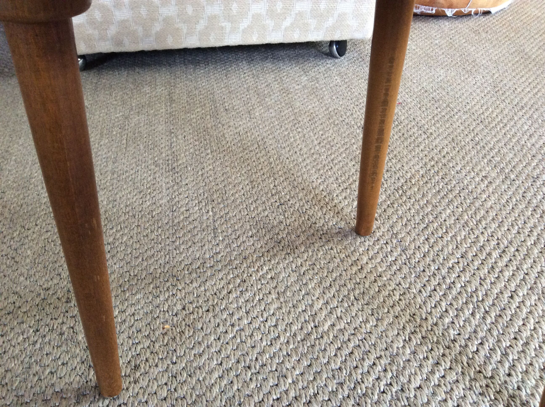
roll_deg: +2.8
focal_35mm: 32
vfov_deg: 44.1
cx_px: 272
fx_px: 503
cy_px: 204
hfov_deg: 56.9
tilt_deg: -38.1
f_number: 2.4
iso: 125
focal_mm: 3.3
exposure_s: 1/25
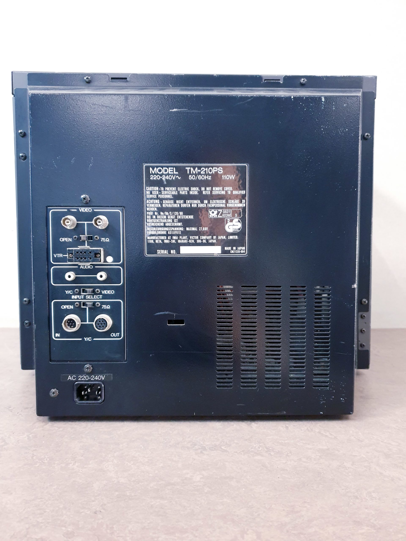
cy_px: 270
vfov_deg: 67.3
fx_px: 407
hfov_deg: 53.1
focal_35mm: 26
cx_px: 203
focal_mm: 4.3
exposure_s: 1/50
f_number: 1.5
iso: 320
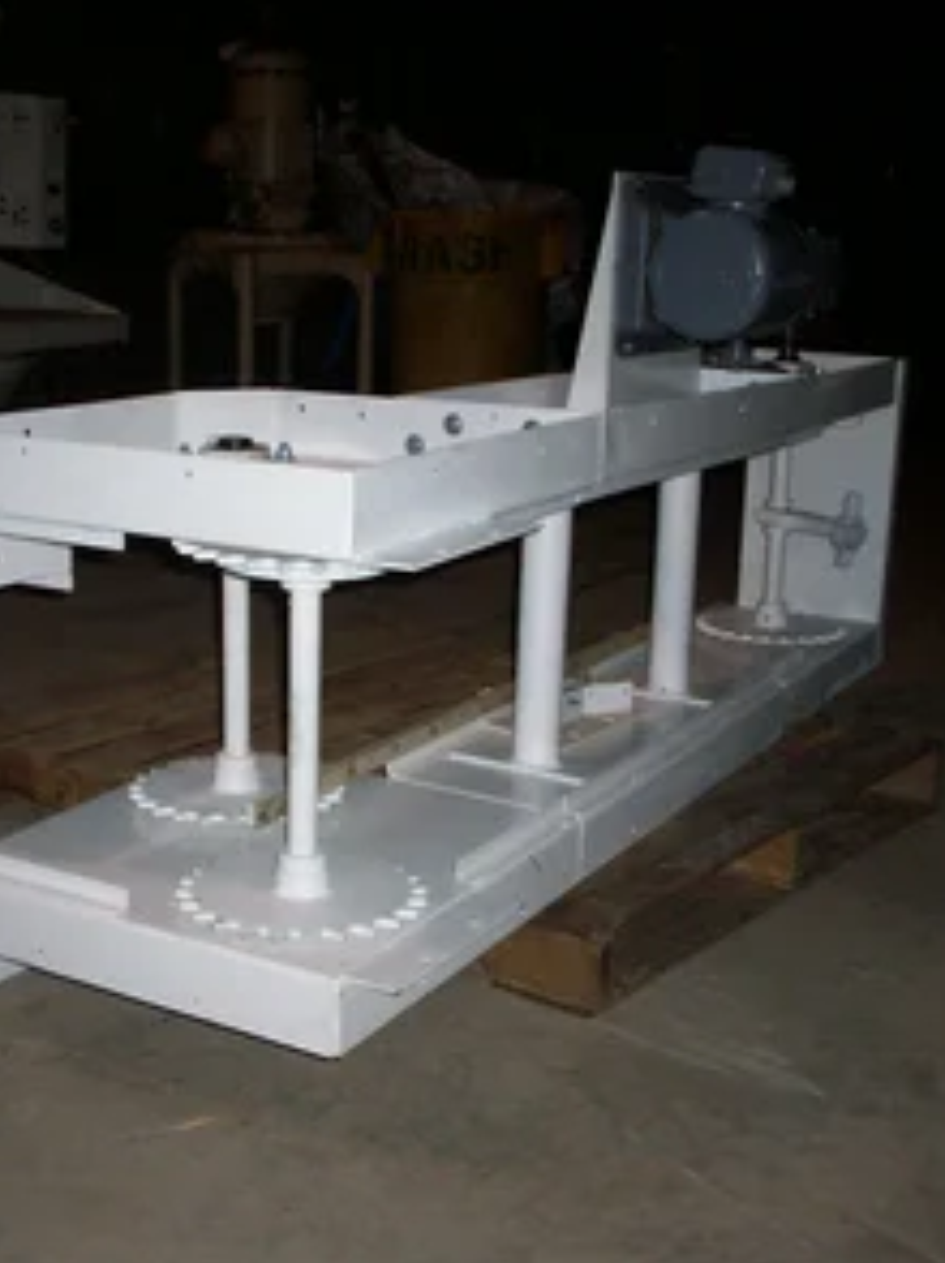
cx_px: 391
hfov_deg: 29.6
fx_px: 1786
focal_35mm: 49
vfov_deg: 38.9
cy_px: 623
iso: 140
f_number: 4.5
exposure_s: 1/64
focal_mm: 5.9
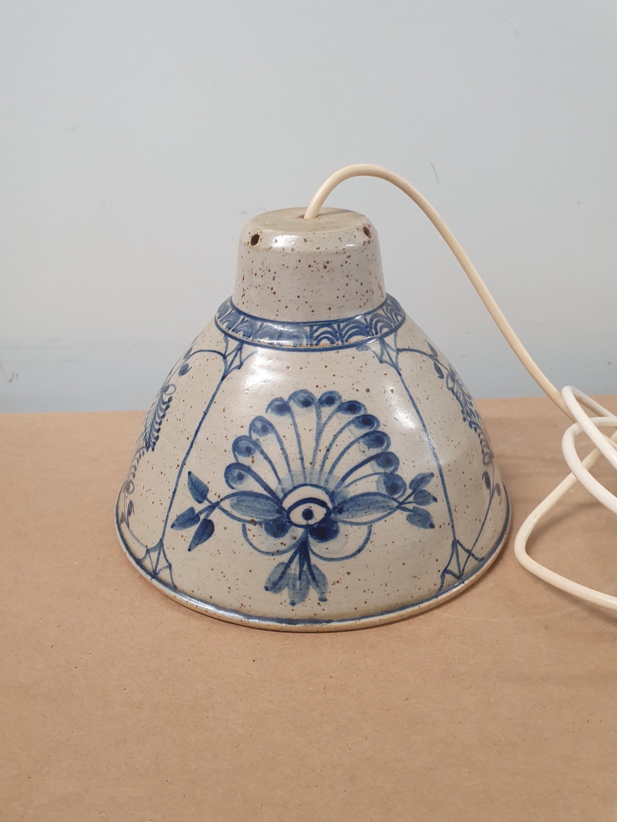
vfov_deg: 65.3
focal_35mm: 27
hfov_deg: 51.4
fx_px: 642
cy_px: 398
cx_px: 299
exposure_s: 1/50
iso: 320
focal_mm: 4.32
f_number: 2.4
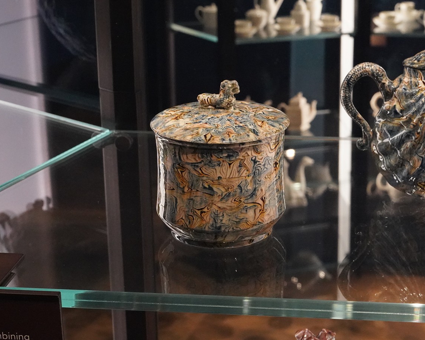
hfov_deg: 28.2
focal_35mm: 66
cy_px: 141
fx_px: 830
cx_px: 330
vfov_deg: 23.1
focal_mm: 40
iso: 8000
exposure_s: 1/100
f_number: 10
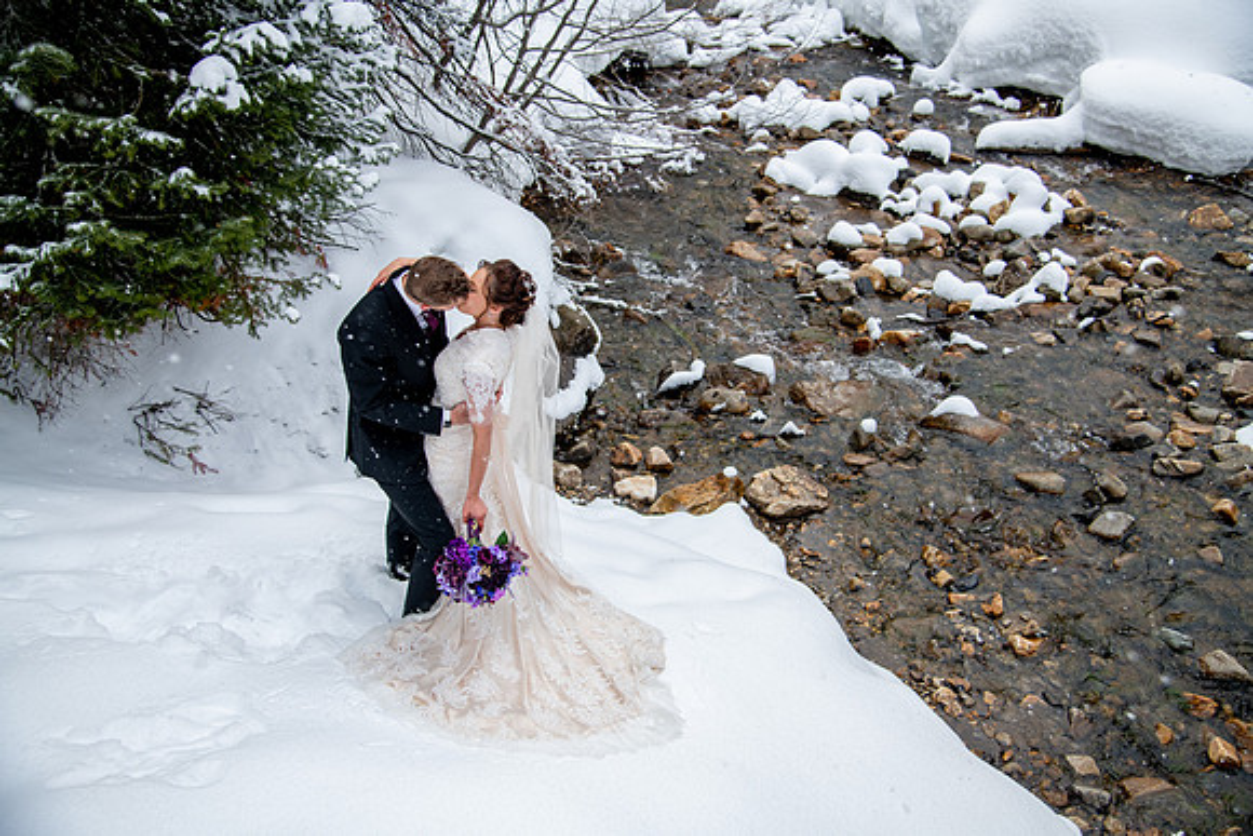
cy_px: 418
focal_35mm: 35
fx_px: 1218
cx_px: 626
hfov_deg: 54.4
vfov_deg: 37.9
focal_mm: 35
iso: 200
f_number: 4.5
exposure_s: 1/250
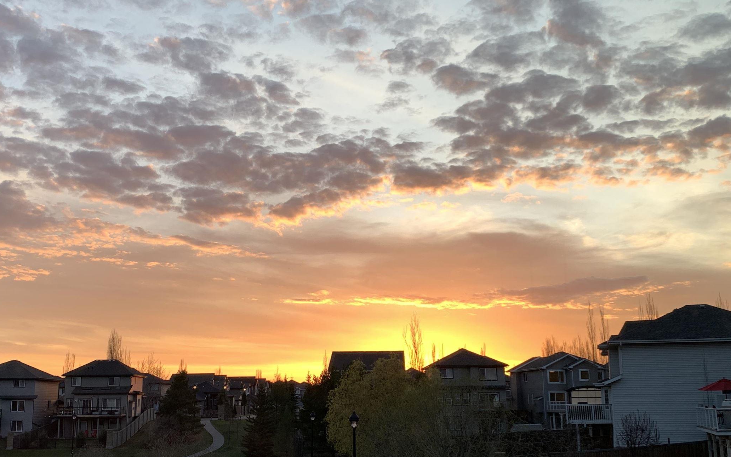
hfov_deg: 48.2
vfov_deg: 31.2
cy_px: 254
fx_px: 817
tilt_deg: +9.2
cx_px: 336
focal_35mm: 41
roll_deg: +0.6
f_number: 1.8
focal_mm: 4.25
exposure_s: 1/134
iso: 25
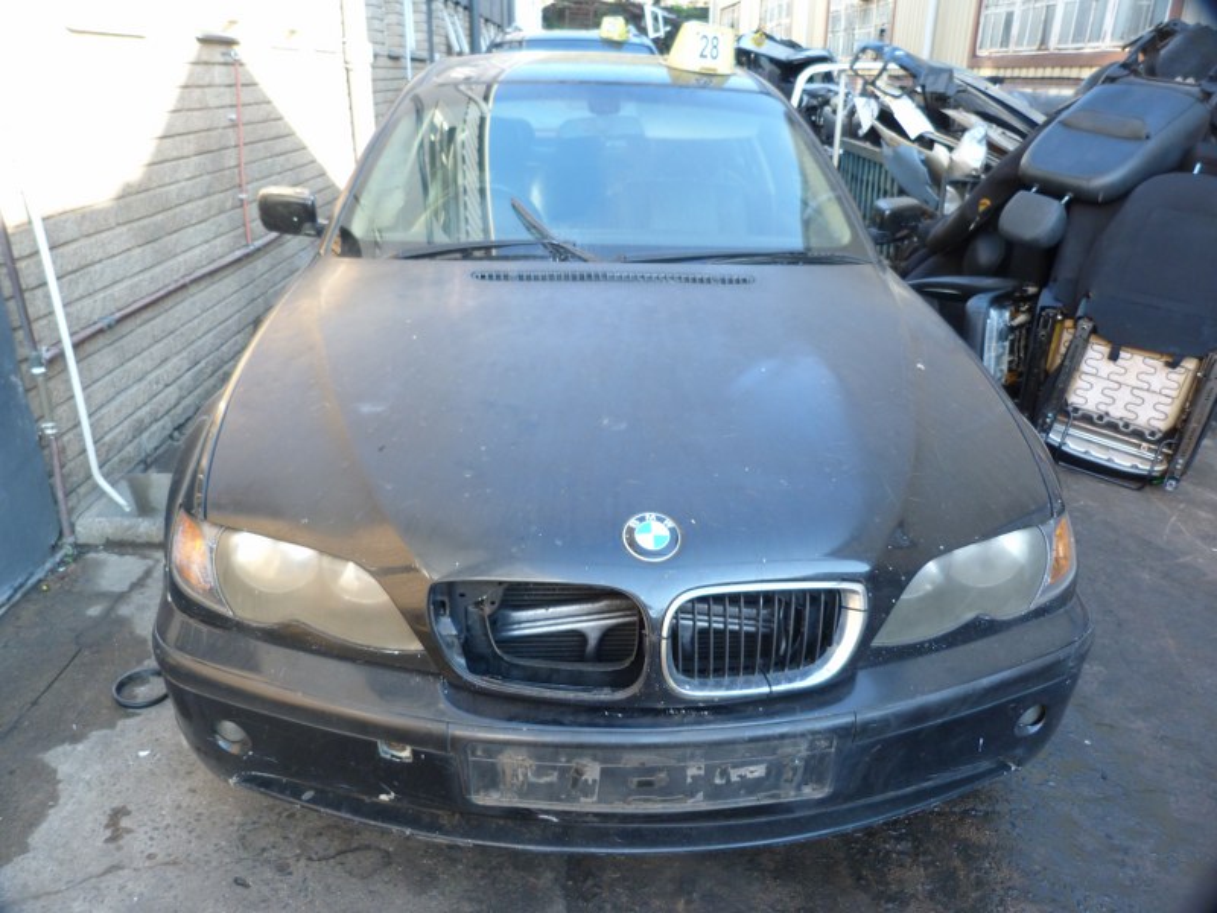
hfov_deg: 69.4
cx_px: 608
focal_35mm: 25
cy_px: 456
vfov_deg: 54.9
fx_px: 879
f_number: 2.8
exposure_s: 1/60
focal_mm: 4.5
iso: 125
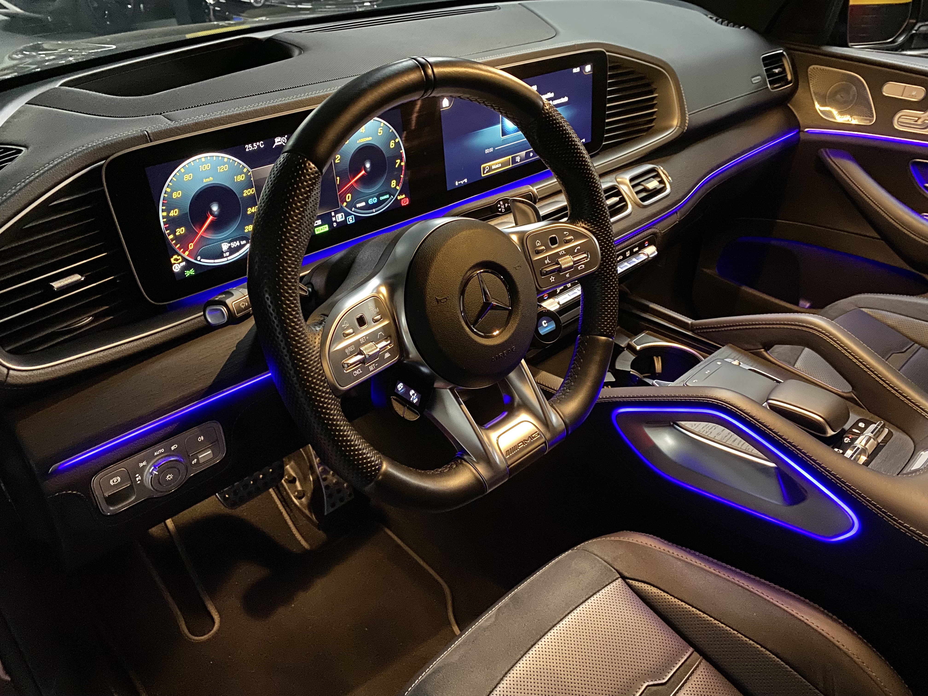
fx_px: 697
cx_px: 464
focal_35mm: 26
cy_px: 348
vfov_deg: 53.1
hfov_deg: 67.3
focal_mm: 4.25
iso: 500
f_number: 1.8
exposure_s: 1/10
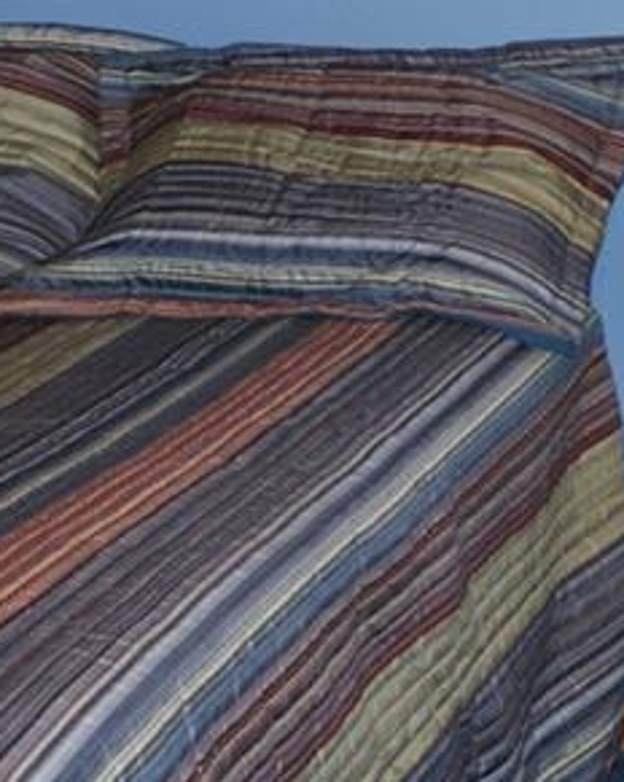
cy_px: -48
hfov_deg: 11.0
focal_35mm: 139
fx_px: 3216
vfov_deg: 13.6
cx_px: 632
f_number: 5
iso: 400
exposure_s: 1/60
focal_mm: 28
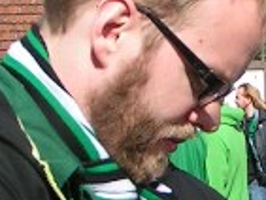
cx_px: 258
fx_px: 1661
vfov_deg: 6.9
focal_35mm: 216
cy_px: 66
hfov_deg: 9.1
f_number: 5.6
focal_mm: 5.8
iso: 50
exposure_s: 1/500
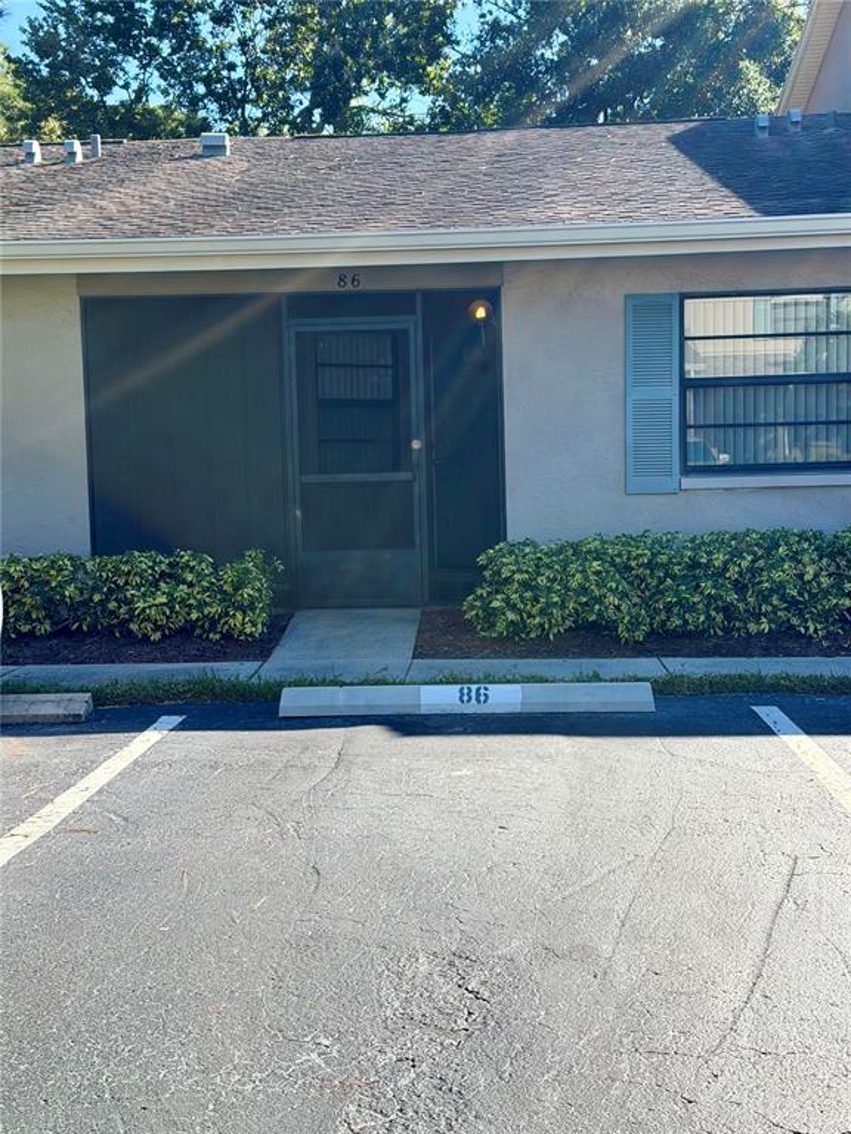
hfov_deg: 30.3
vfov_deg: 39.7
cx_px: 426
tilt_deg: -4.0
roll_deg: +1.1
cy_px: 567
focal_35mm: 48
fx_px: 1573
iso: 64
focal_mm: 6.76
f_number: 1.78
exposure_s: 1/1883
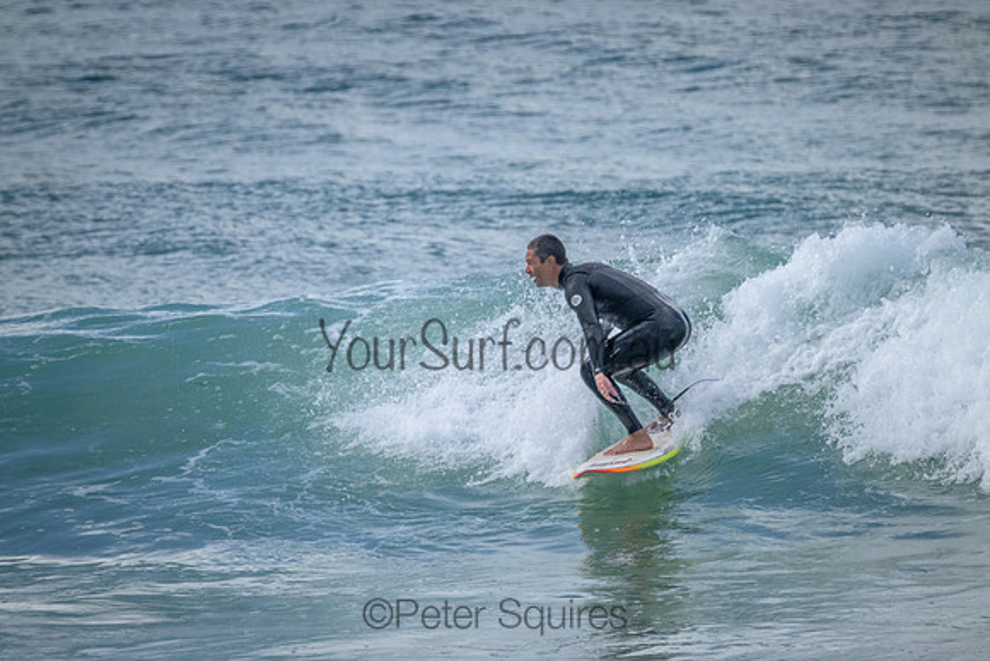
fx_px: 22004
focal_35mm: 800
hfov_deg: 2.6
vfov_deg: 1.7
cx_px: 495
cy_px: 330
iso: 4500
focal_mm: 800
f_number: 11
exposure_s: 1/1000
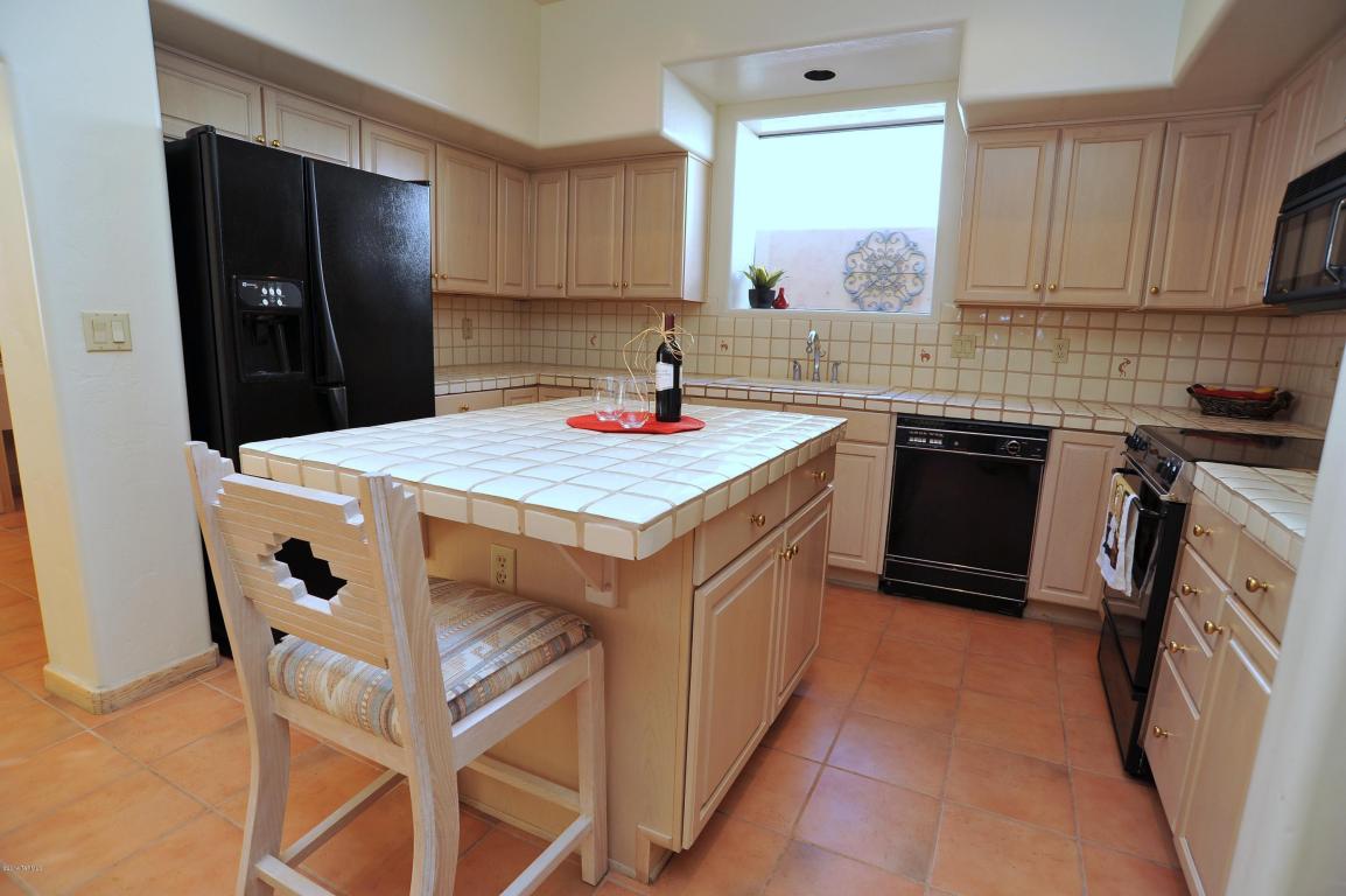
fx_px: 673
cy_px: 448
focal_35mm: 18
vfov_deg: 67.3
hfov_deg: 90.0
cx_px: 673
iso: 500
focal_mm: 18
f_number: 6.3
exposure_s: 1/30
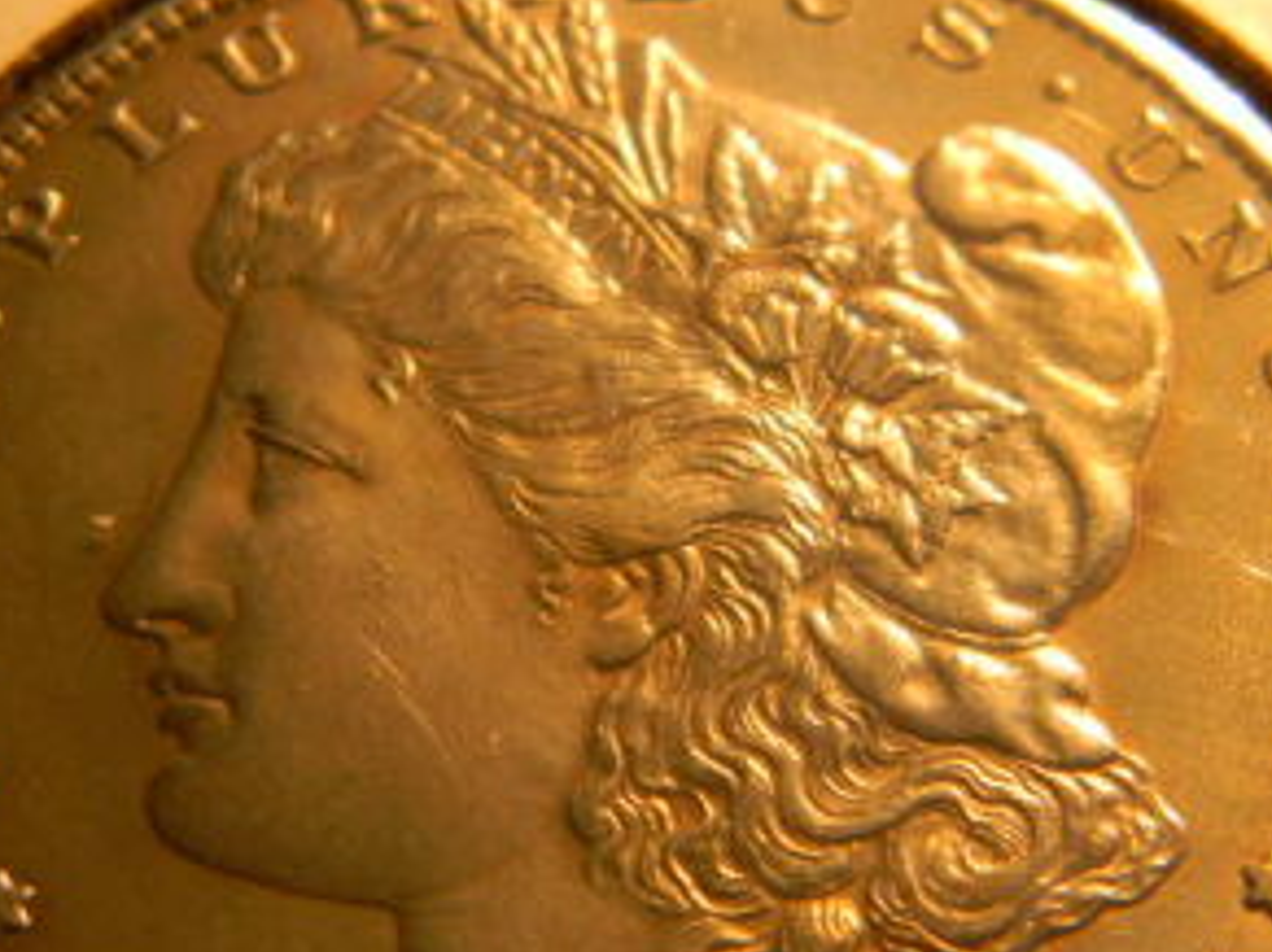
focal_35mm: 131
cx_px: 597
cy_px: 568
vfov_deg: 11.3
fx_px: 4812
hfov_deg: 15.1
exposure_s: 1/61.5
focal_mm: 15.1
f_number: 4.5
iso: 80
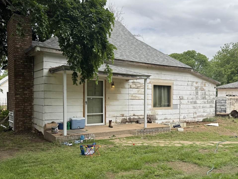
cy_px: 104
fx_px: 220
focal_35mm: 32
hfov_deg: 56.6
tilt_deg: -1.9
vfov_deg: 44.0
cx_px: 135
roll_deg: -0.4
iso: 80
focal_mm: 6.76
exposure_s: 1/3597
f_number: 1.78
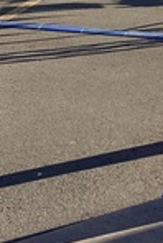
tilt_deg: -3.1
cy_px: -76
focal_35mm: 120
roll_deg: -0.5
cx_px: 32
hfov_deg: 11.4
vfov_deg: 16.1
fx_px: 813
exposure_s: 1/769
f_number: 2.4
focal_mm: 3.3
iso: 25
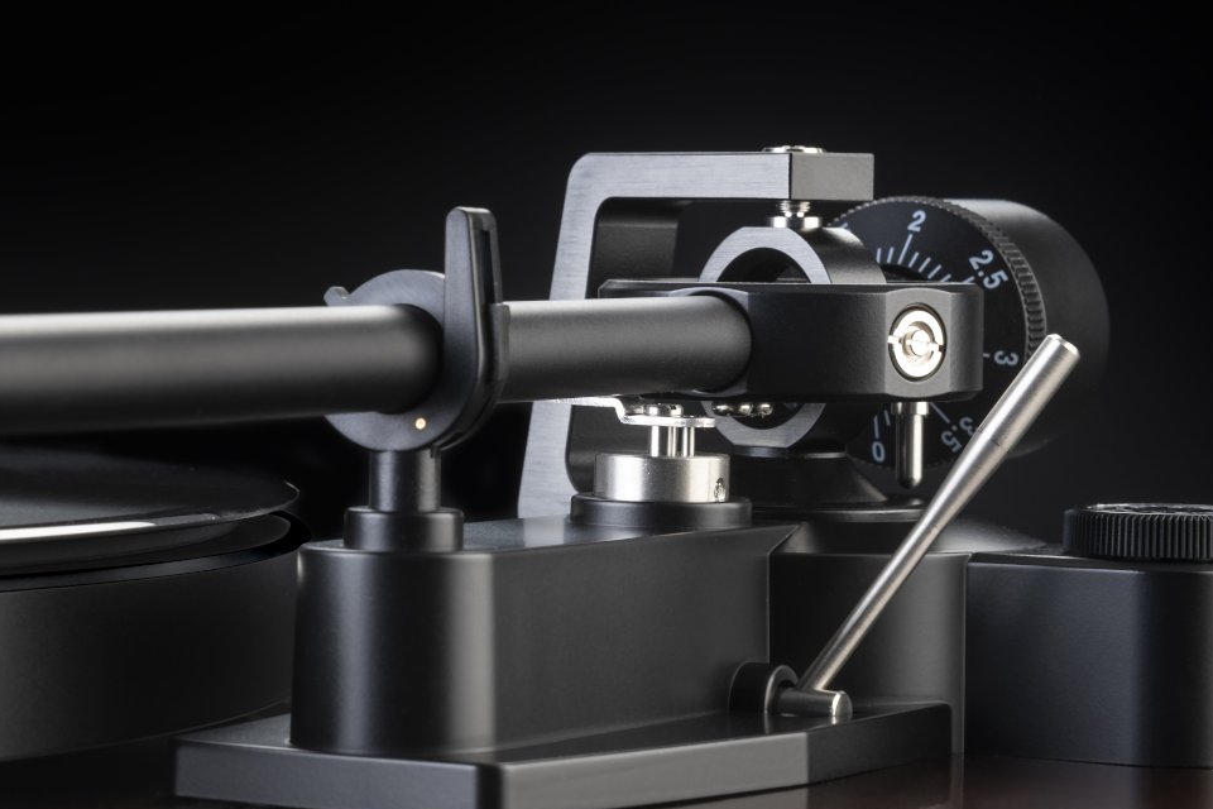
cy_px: 423
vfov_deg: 9.8
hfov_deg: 14.6
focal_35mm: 140
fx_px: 4717
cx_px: 281
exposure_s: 1/125
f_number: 18
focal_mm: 70
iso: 100
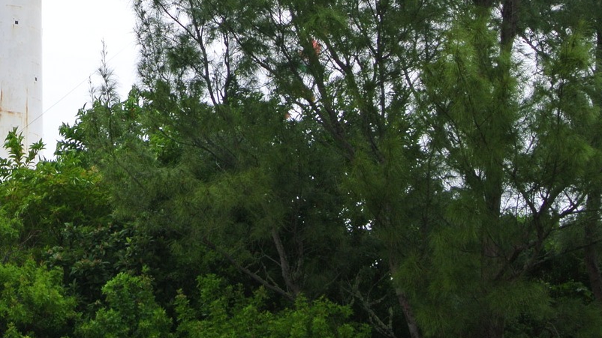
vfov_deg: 8.7
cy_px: 22
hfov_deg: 15.1
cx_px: -20
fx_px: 2219
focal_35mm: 139
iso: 100
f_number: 5
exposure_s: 1/160
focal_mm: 22.7
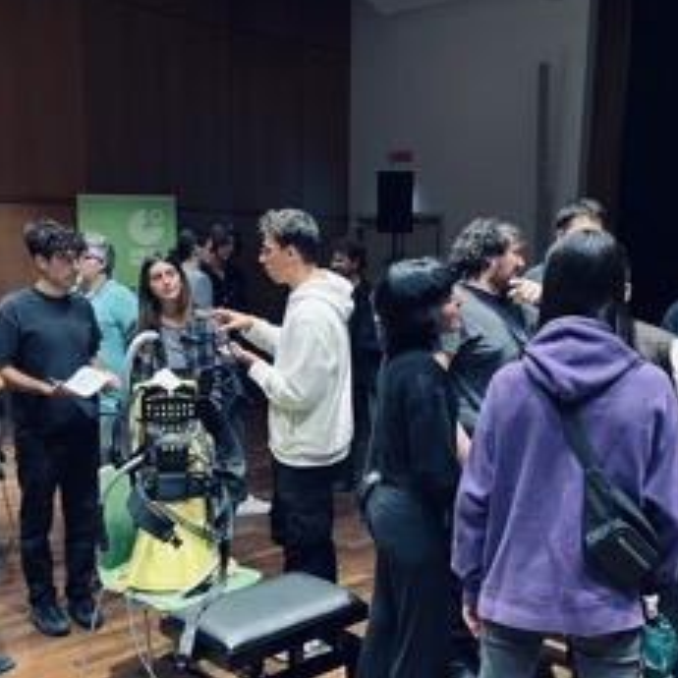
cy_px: 416
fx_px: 886
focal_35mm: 40
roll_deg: -1.5
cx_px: 351
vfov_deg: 41.6
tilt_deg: -10.9
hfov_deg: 41.9
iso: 500
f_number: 1.6
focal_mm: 4.2
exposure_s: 1/33
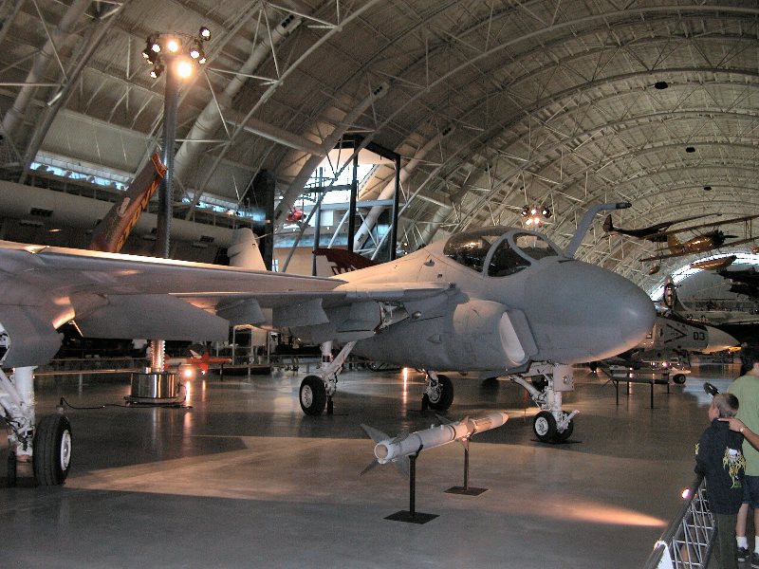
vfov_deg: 40.7
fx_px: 767
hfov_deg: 52.6
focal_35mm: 35
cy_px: 284
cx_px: 380
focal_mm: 8.9
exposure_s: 1/60
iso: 200
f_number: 2.8
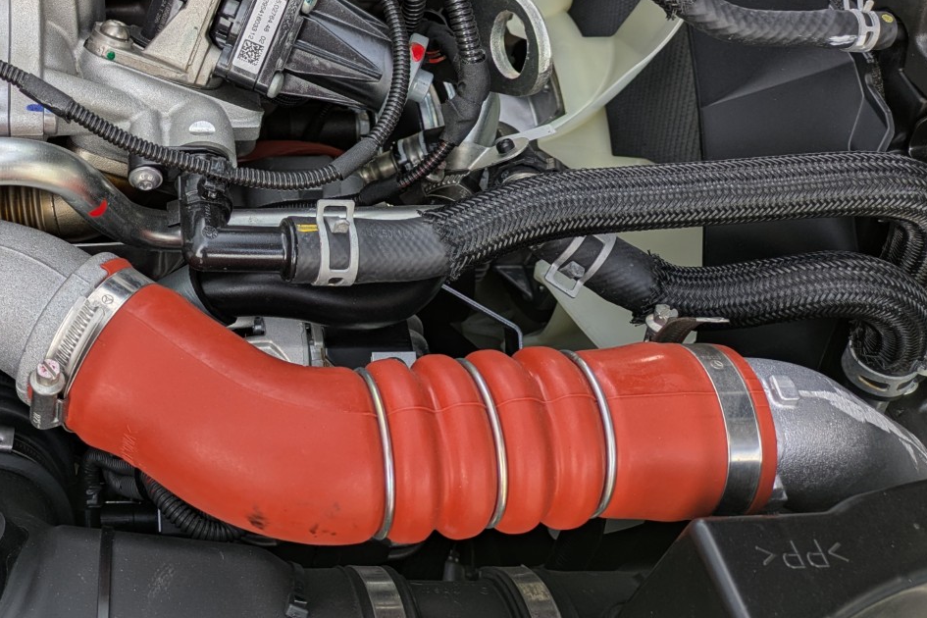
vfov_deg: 29.4
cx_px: 162
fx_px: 1133
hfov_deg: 42.2
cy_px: 77
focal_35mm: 44
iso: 41
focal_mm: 5.43
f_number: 1.89
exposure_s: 1/555
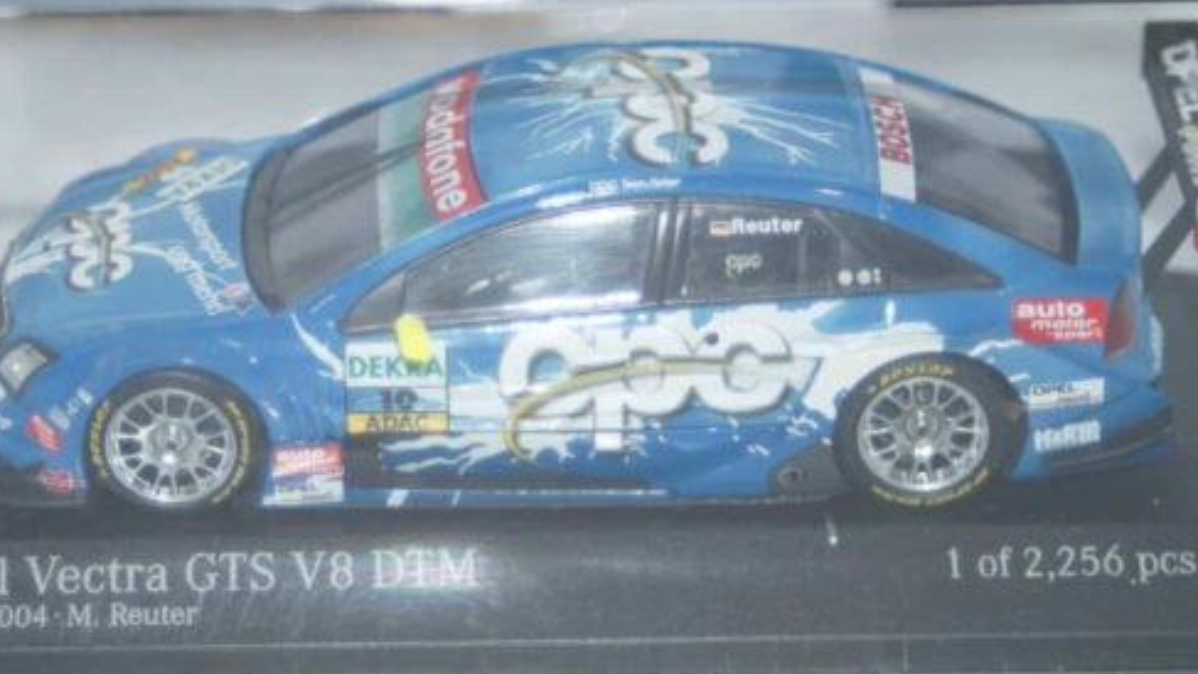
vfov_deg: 7.8
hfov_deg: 13.9
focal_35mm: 155
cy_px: 278
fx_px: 4924
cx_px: 509
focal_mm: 80
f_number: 5.6
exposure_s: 1/80
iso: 500
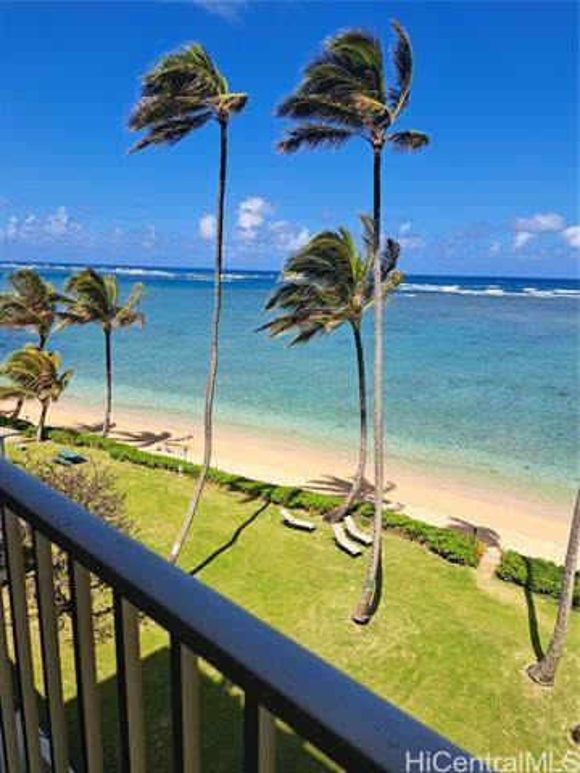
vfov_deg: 71.6
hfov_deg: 56.8
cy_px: 386
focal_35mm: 24
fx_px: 536
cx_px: 290
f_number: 1.8
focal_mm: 5.23
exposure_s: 1/1142
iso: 50
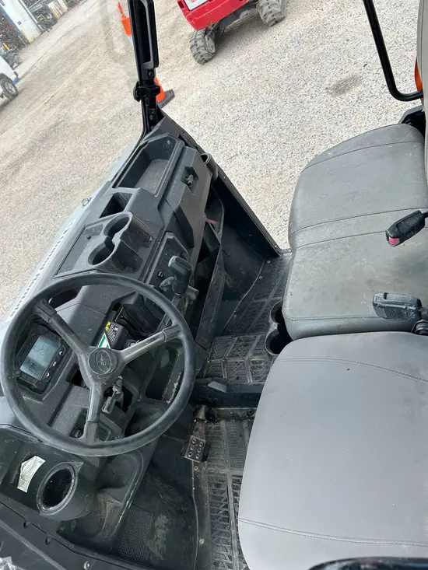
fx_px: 429
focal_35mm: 26
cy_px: 285
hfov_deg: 53.1
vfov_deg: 67.3
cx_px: 214
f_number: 1.5
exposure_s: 1/991
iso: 50
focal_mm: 5.7
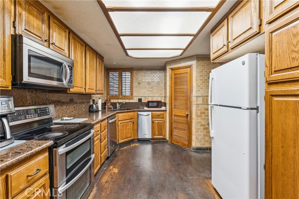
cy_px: 100
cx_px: 150
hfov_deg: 96.1
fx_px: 134
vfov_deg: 73.0
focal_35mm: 16
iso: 100
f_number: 13
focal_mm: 16.2
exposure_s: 1.6
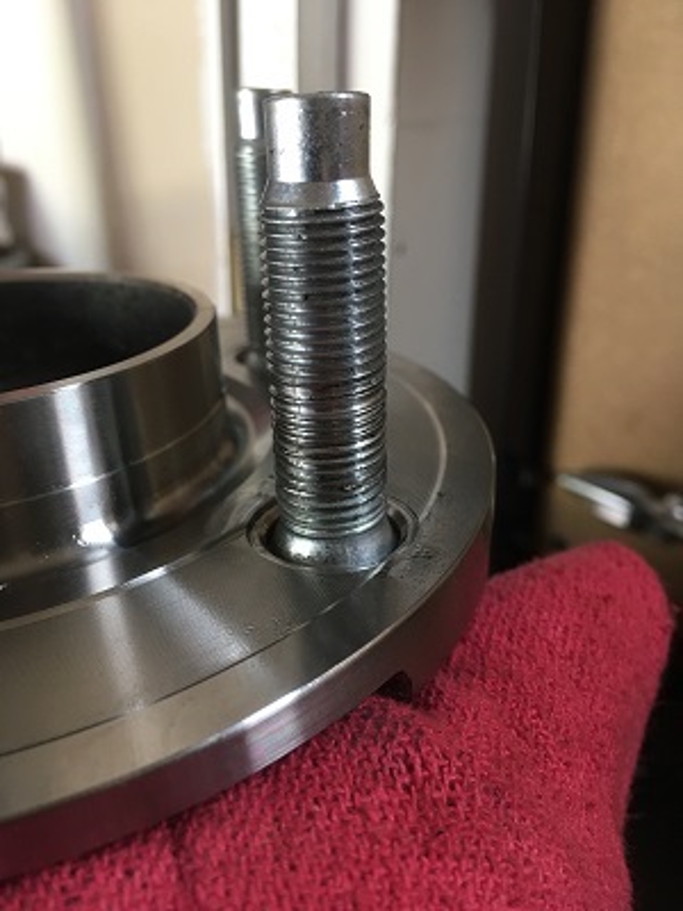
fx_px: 763
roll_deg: -2.3
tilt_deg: -23.9
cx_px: 342
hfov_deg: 48.2
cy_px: 456
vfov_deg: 61.7
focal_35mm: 29
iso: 100
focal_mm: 4.15
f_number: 2.2
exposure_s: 1/30
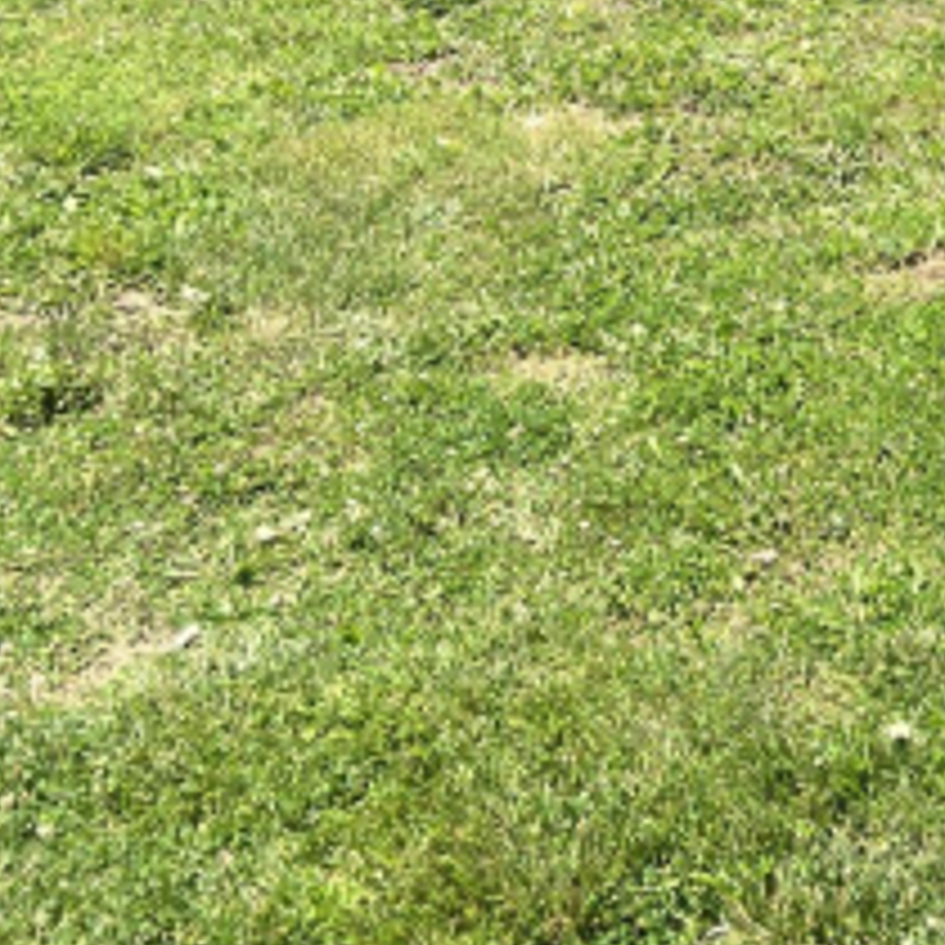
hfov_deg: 22.2
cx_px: 1066
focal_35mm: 73
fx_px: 2255
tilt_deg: -8.1
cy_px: -205
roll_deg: -2.1
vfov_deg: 21.8
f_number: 1.5
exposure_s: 1/1934
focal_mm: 5.7
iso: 50
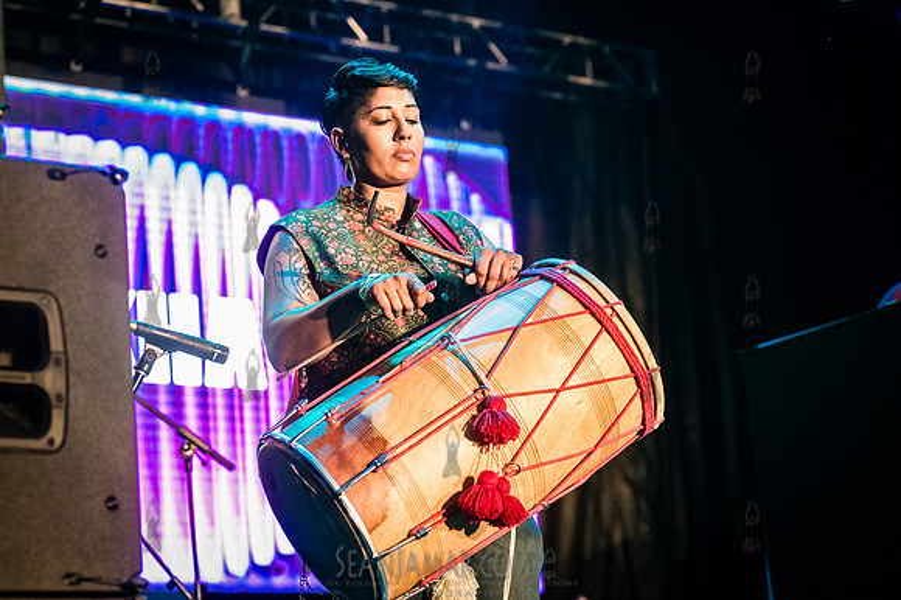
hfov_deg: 22.8
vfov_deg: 15.3
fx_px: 2237
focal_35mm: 89
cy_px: 264
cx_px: 432
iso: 6400
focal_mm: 80
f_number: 4
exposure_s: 1/400
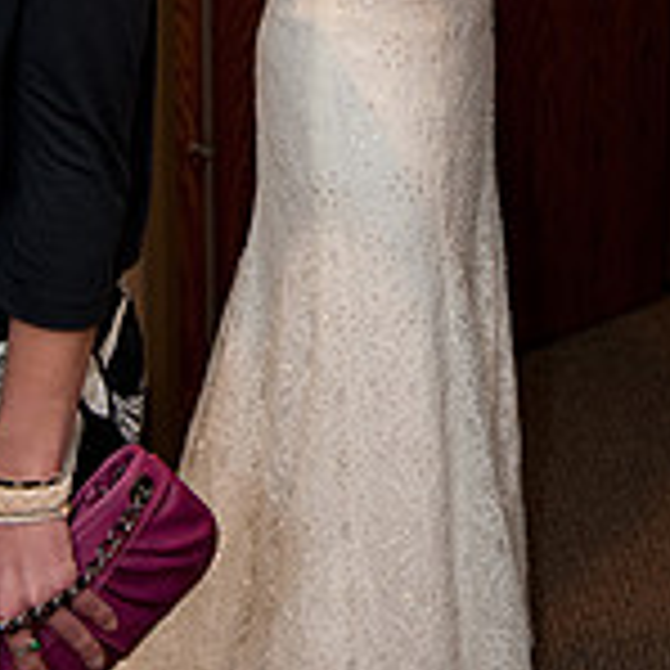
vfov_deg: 17.9
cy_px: -220
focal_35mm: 90
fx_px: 1971
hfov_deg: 19.0
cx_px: 578
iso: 400
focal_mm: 35
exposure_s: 1/60
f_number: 4.5
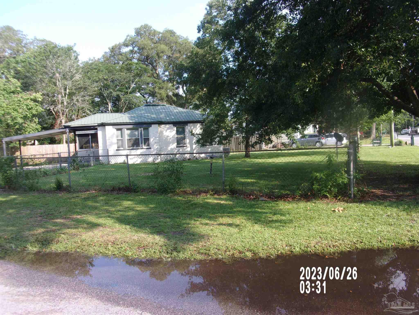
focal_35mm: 28
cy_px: 158
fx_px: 339
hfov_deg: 63.4
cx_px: 210
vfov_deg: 49.7
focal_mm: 5.1
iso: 80
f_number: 3.9
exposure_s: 1/200
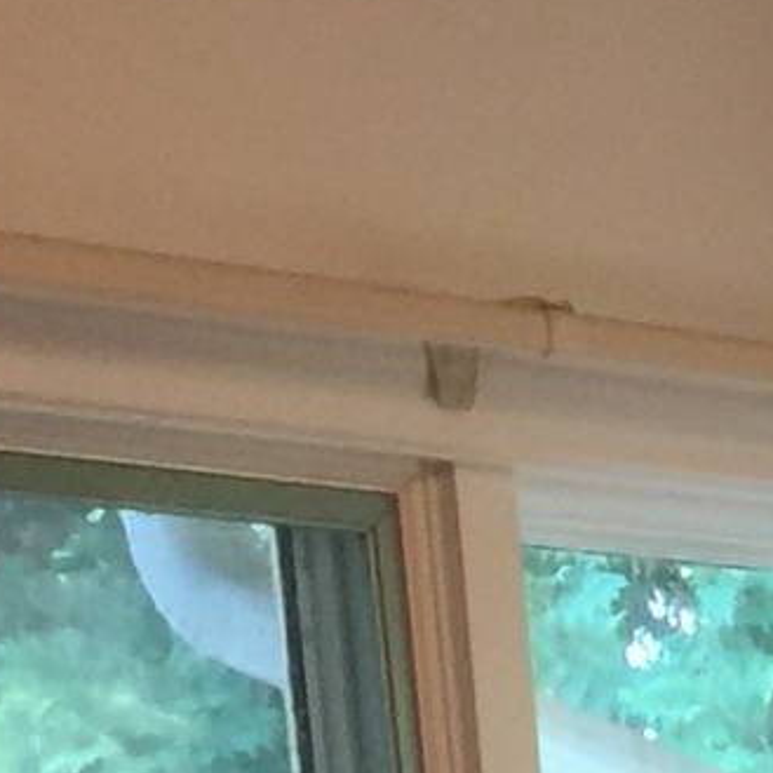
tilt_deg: -16.5
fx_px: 6038
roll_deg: -1.3
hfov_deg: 6.5
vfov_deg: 6.5
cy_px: 2615
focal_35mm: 239
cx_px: 2561
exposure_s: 1/15
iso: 32
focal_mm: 4.15
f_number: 2.2
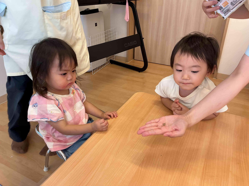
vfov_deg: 48.2
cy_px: 93
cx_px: 124
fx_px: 209
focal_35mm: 29
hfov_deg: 61.7
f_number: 1.8
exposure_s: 1/120
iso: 50
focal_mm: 3
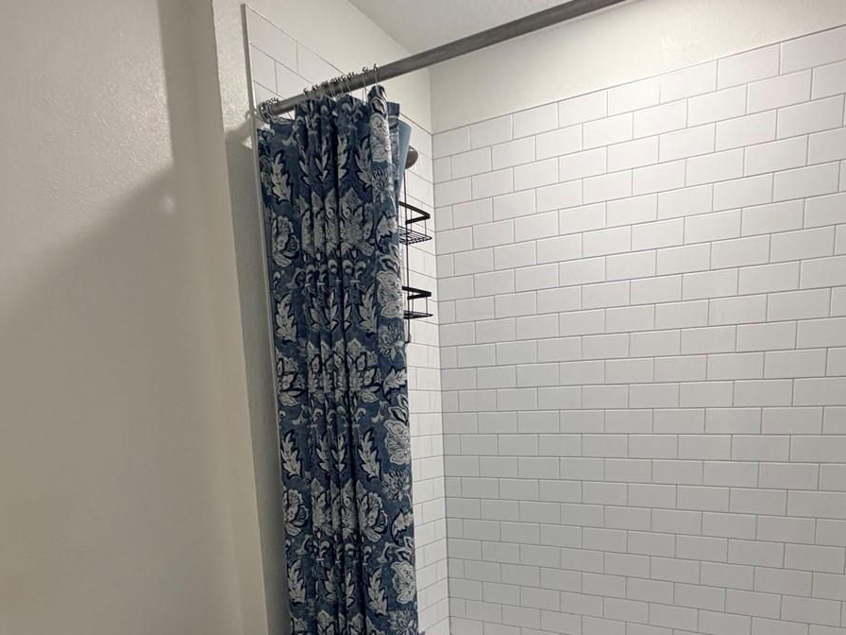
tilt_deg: -8.2
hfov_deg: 68.8
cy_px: 506
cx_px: 501
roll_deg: +1.4
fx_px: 611
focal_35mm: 25
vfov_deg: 51.5
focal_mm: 2.22
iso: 250
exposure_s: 1/120
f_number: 2.2
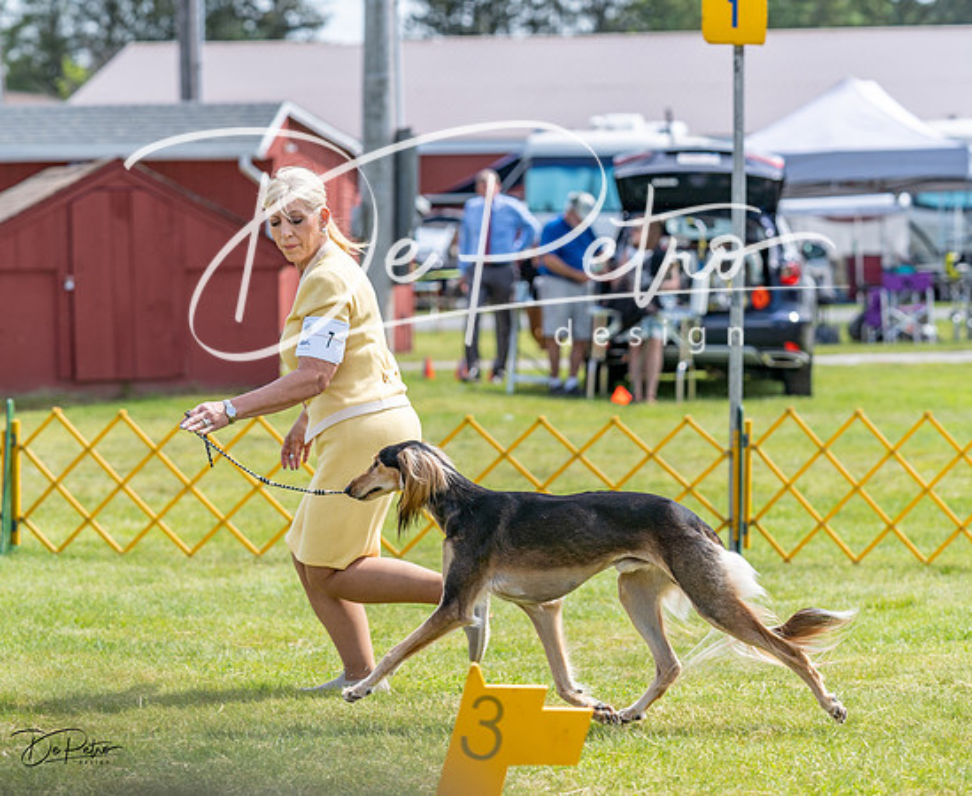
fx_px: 4034
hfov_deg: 13.7
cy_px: 340
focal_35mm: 139
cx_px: 439
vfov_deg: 11.3
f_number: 3.5
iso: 100
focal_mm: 105
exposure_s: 1/1000
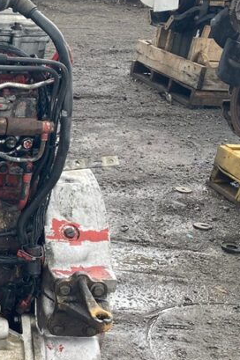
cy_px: 187
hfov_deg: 16.4
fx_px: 731
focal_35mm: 73
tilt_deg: -22.4
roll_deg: -1.5
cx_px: -153
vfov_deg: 27.7
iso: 32
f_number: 1.8
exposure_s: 1/121
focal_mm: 3.99
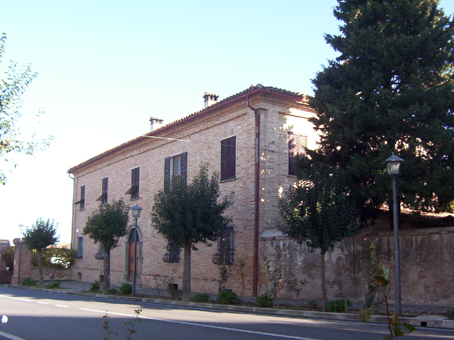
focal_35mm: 36
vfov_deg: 39.7
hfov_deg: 51.4
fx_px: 472
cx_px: 227
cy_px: 170
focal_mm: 5.54
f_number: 2.76
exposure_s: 1/497
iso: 100
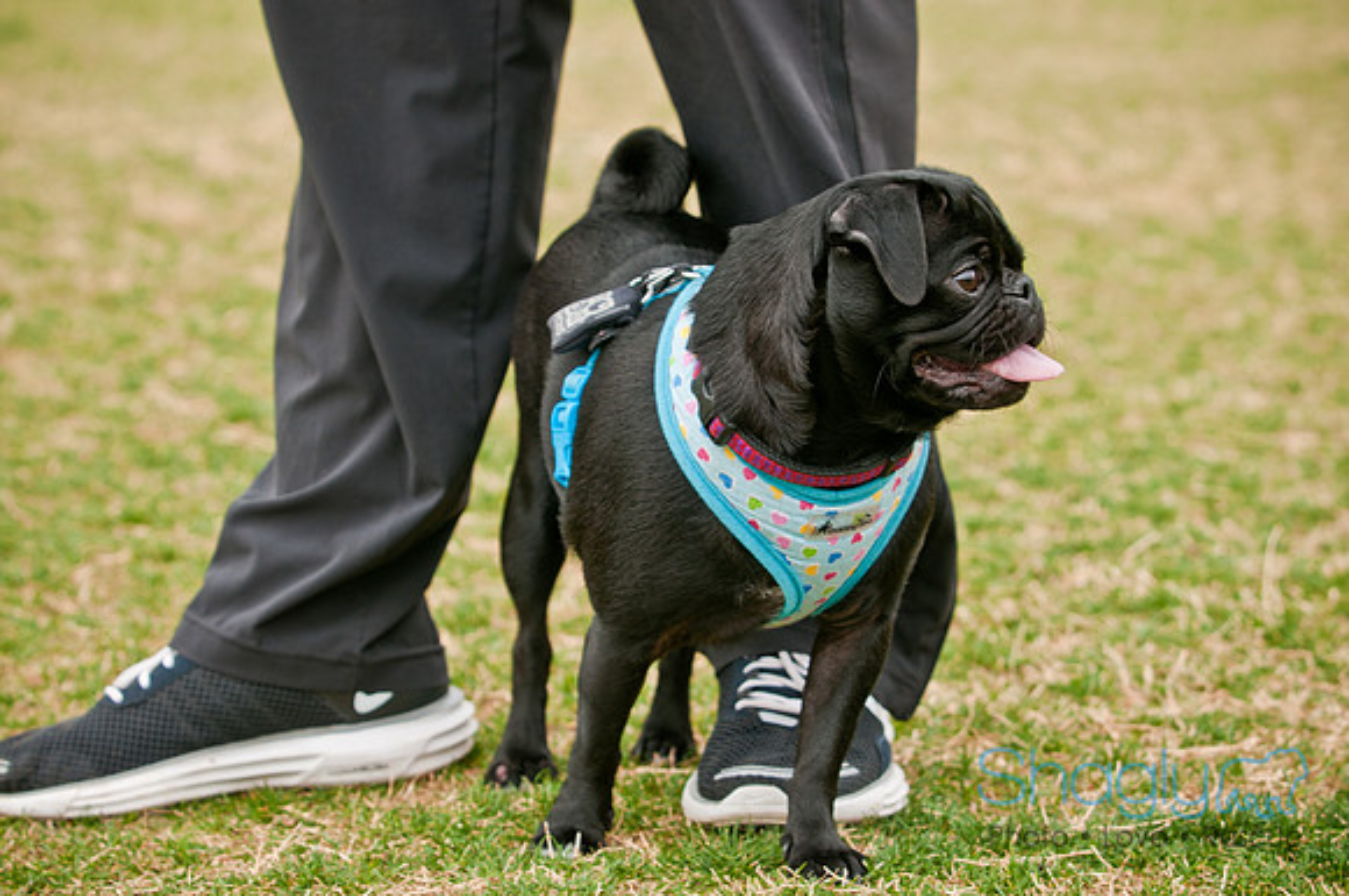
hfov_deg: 17.1
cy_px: 448
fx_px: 4490
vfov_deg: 11.4
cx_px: 674
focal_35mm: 120
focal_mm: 80
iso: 200
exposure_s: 1/250
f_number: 5
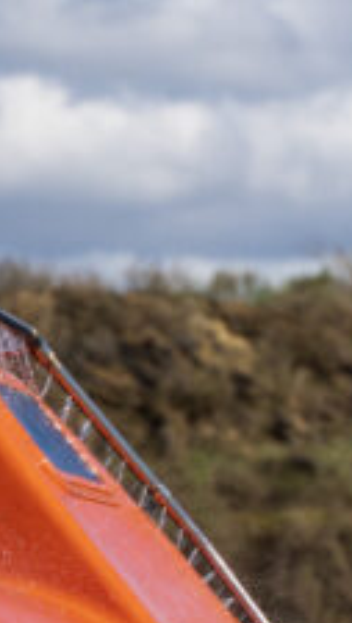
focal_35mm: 357
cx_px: -671
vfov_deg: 6.0
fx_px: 5908
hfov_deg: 3.3
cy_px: 921
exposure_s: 1/2500
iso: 100
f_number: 3.5
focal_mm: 75
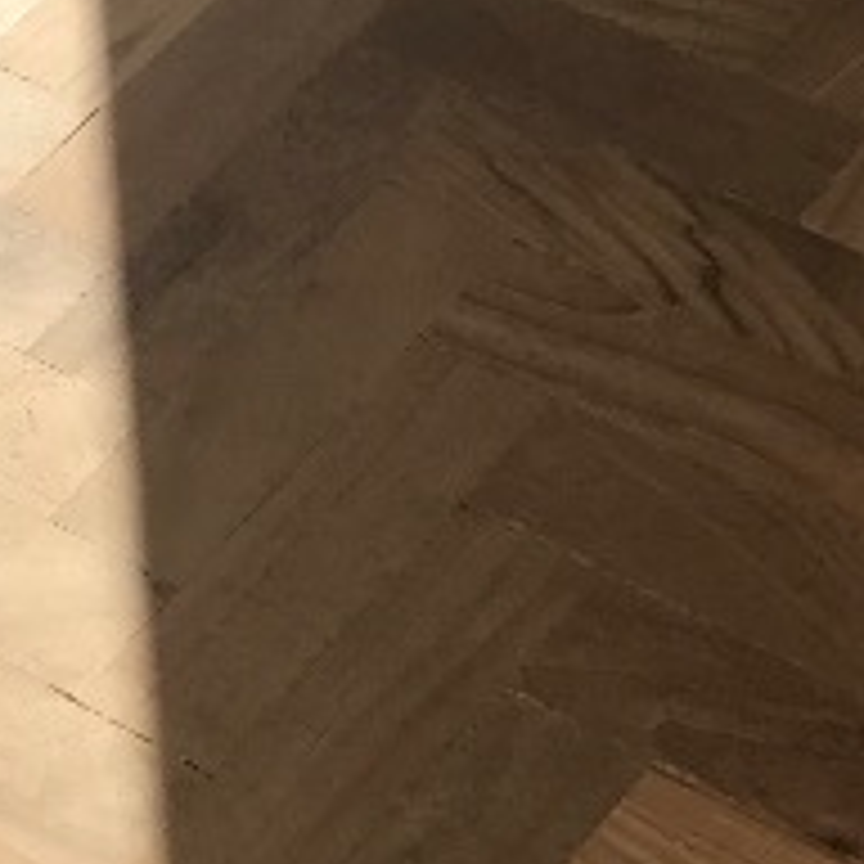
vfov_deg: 11.3
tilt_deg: -43.7
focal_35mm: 155
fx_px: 4377
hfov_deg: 11.3
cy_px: 261
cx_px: 297
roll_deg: +7.4
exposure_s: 1/665
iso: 20
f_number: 1.8
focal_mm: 3.99
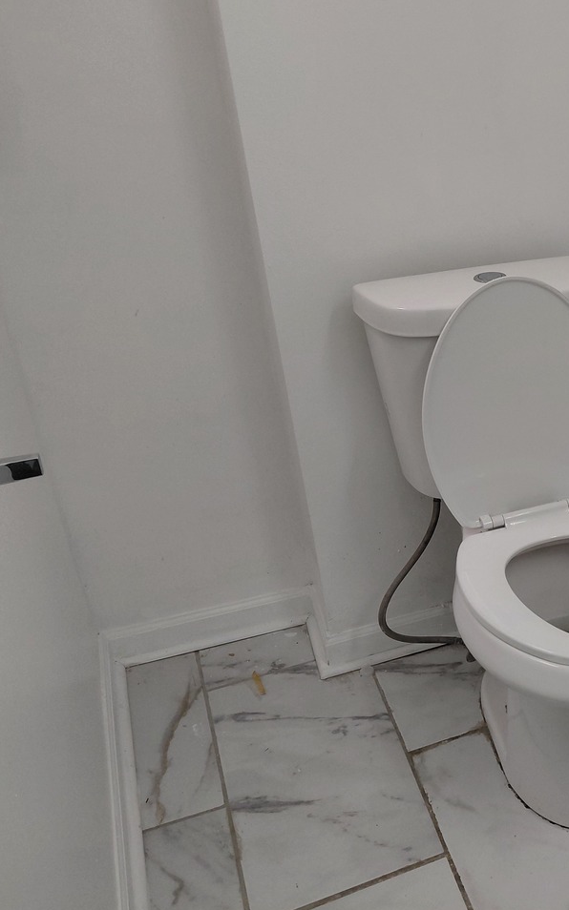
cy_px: 406
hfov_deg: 28.0
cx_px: 680
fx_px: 993
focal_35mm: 40
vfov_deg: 49.2
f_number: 1.8
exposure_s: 1/120
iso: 64
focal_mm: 4.69
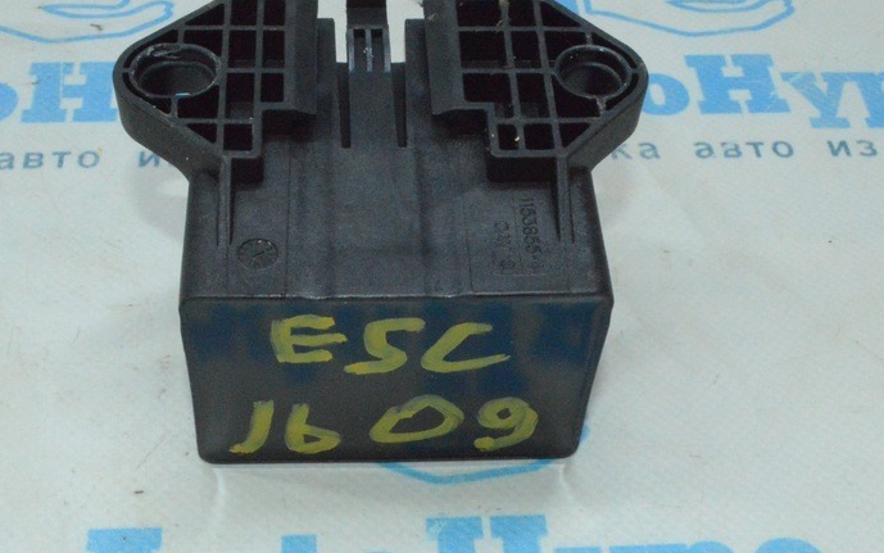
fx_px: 1422
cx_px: 378
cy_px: 316
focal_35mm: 59
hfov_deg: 34.5
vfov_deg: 22.0
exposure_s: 1/80
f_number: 25
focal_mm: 26
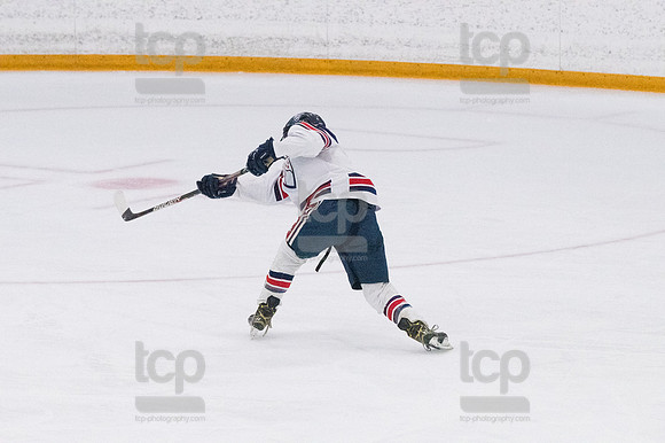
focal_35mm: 292
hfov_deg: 7.1
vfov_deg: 4.7
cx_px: 332
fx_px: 5391
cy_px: 222
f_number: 5
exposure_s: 1/1600
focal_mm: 195
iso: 8000
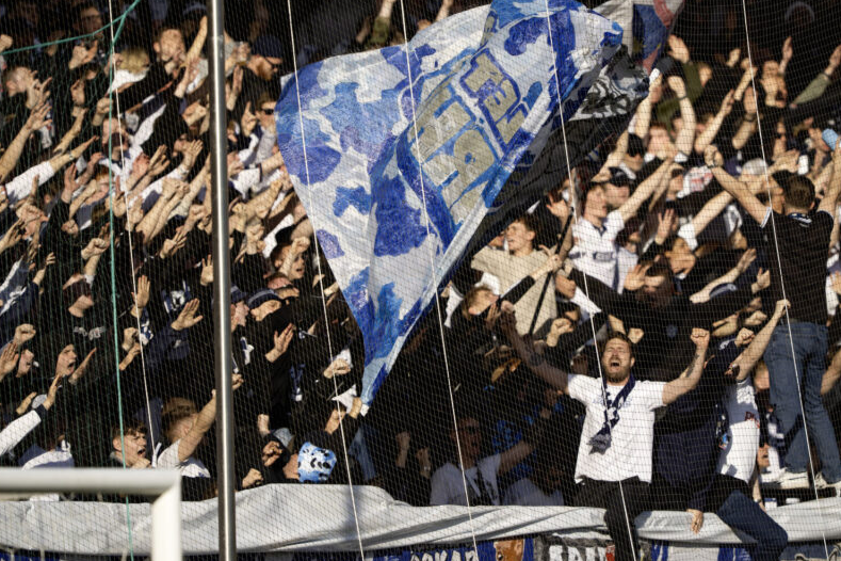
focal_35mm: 519
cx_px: 496
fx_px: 12123
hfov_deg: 4.0
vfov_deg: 2.6
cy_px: 204
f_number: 3.5
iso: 500
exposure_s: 1/6400
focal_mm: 400
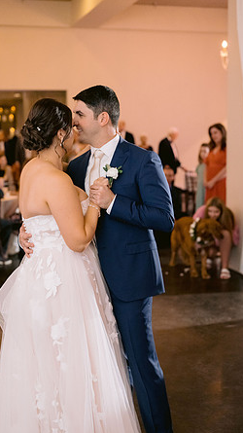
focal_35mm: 53
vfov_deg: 39.2
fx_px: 608
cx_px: 113
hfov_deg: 22.6
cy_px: 218
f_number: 2.5
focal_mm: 50
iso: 3200
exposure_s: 1/160
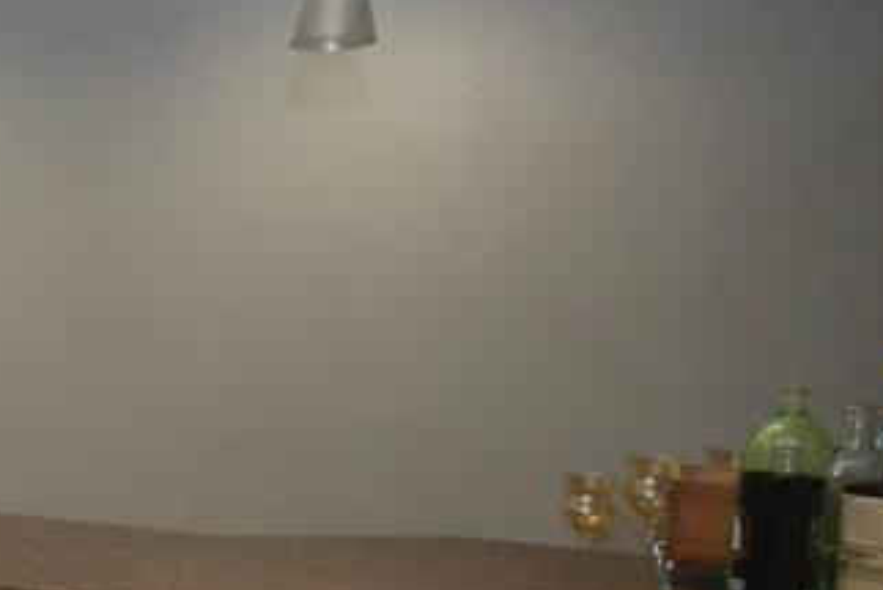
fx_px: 1345
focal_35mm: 55
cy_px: 398
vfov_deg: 24.6
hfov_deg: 28.6
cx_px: -307
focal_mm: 11.5
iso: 3200
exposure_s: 1/60
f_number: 4.2
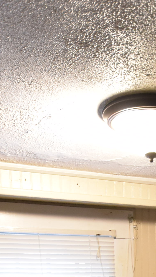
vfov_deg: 25.3
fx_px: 515
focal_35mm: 70
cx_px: 207
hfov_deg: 16.3
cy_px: 374
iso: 800
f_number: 3.5
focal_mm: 10
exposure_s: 1/30
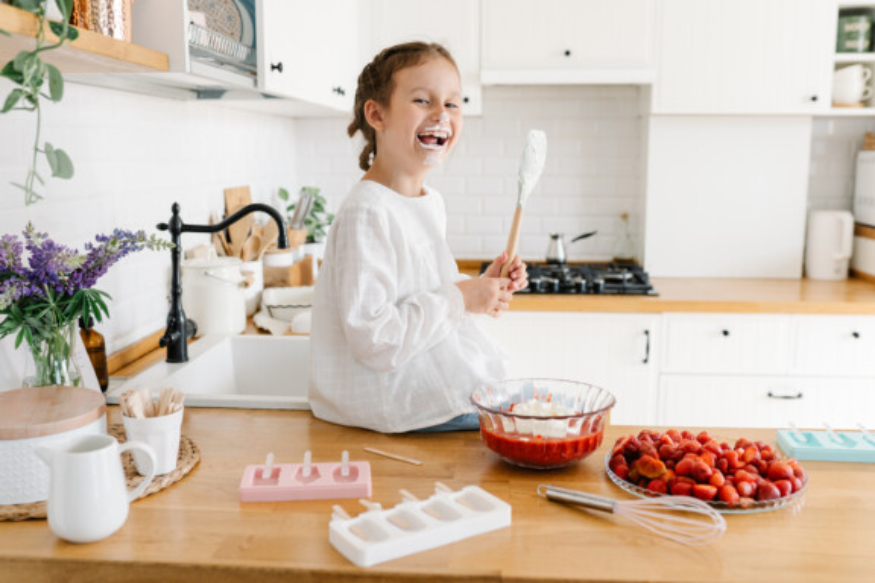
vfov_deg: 37.9
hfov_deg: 54.4
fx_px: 851
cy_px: 292
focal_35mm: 35
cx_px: 438
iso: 800
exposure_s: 1/400
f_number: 2.8
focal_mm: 35
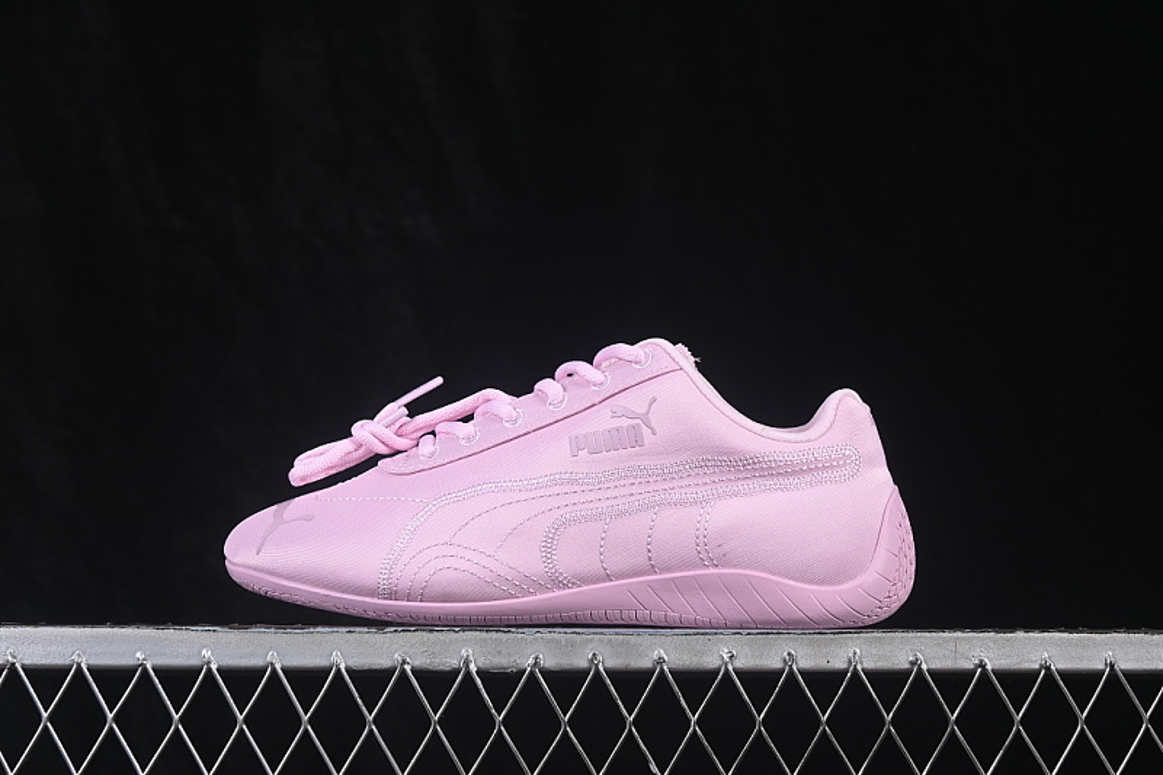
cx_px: 582
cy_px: 388
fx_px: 2422
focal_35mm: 75
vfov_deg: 18.2
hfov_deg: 27.0
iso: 160
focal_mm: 50
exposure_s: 1/80
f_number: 8
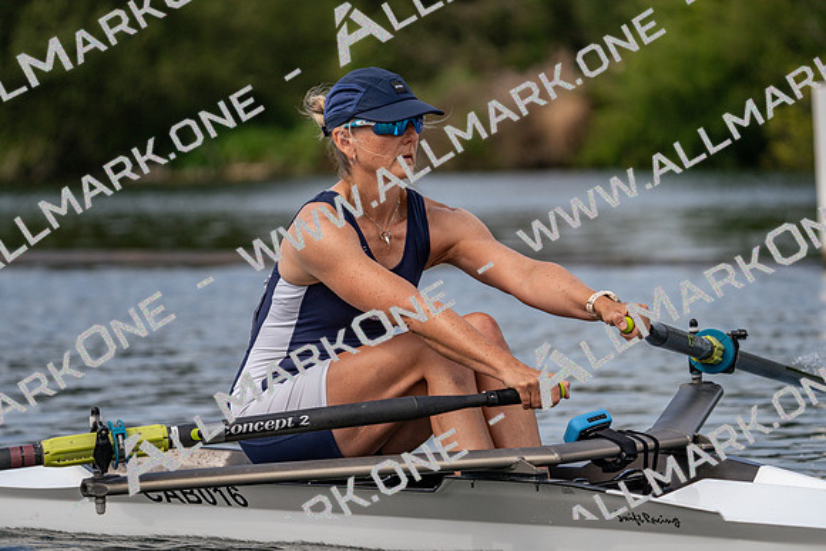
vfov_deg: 5.4
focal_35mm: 257
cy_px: 276
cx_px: 413
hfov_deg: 8.0
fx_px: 5898
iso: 320
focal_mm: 257
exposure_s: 1/1600
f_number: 5.6
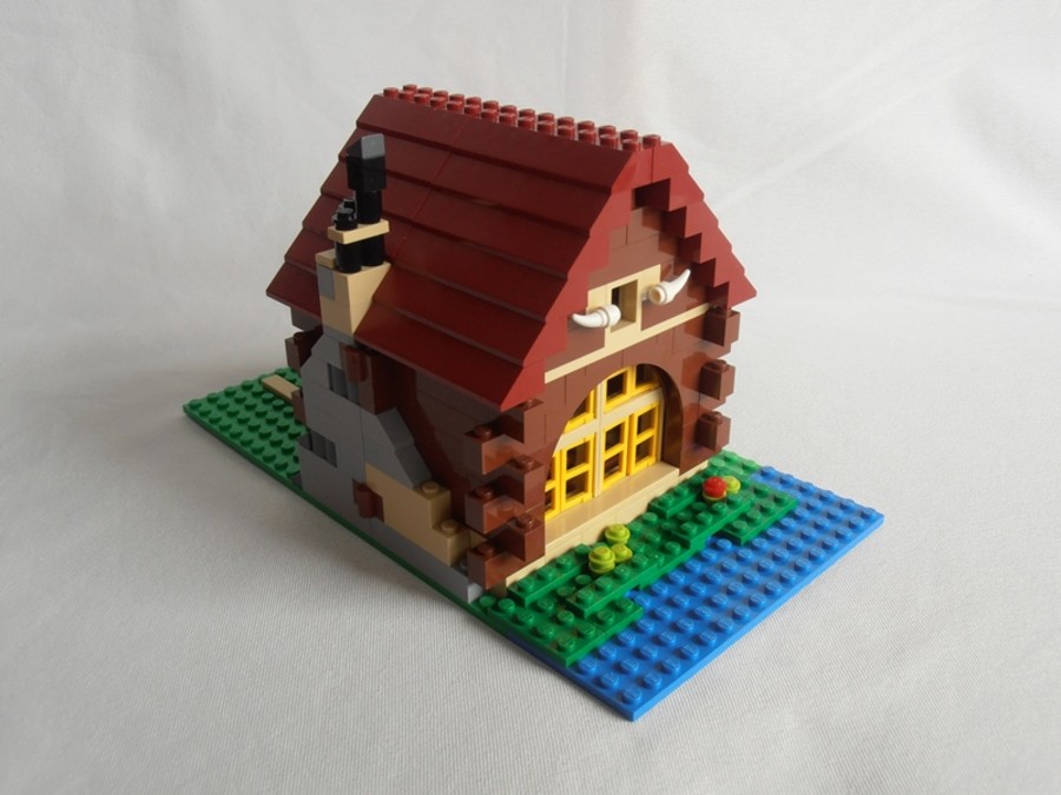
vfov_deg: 38.7
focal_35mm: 37
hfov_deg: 50.1
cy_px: 398
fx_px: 1134
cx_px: 530
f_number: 3.9
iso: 80
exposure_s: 1/50
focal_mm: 6.61
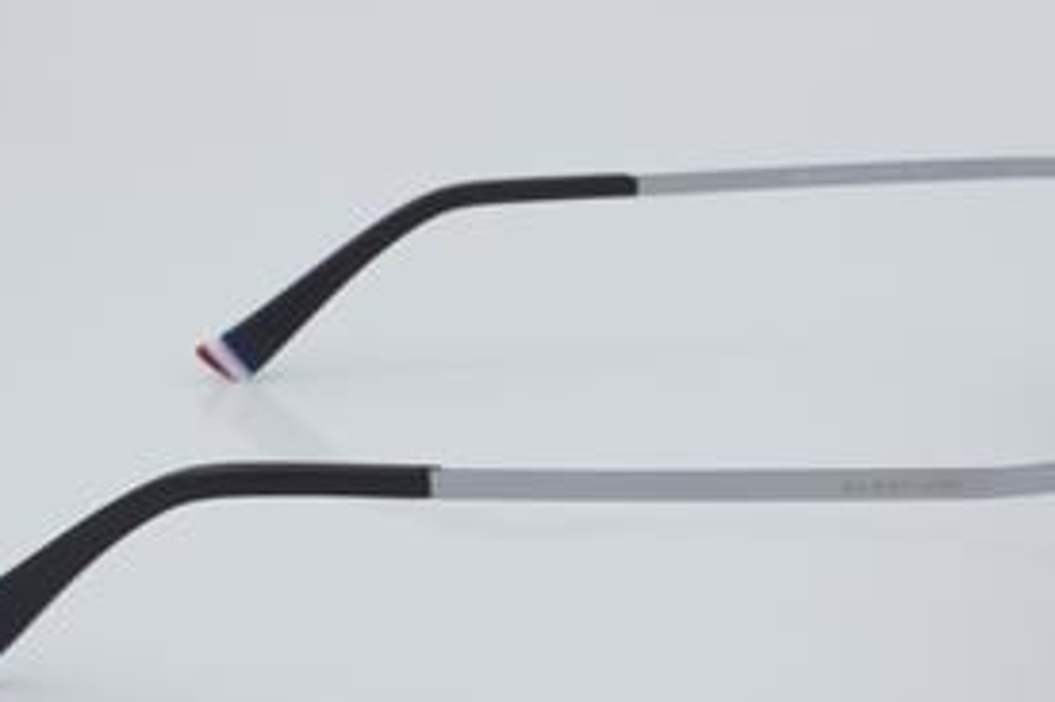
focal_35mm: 109
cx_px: 656
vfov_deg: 12.5
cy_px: 407
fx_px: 3192
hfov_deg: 18.7
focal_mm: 50
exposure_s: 1/4
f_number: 32
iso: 100
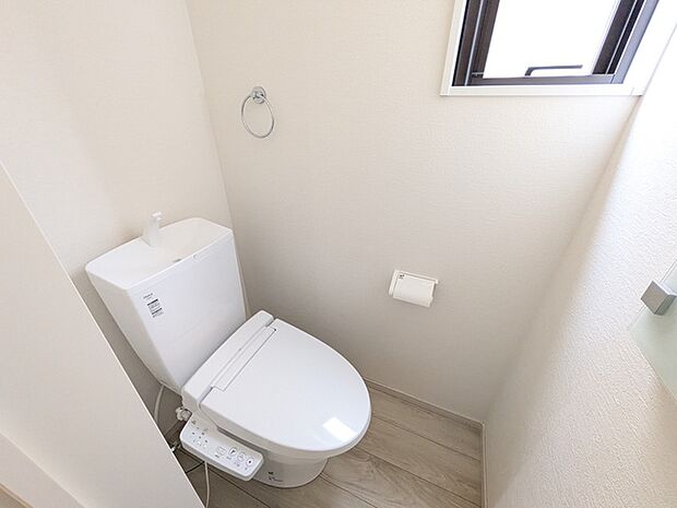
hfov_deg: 102.1
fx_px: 274
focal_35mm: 14
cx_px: 338
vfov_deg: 85.7
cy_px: 254
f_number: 2.2
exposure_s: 1/40
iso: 634
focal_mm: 1.83
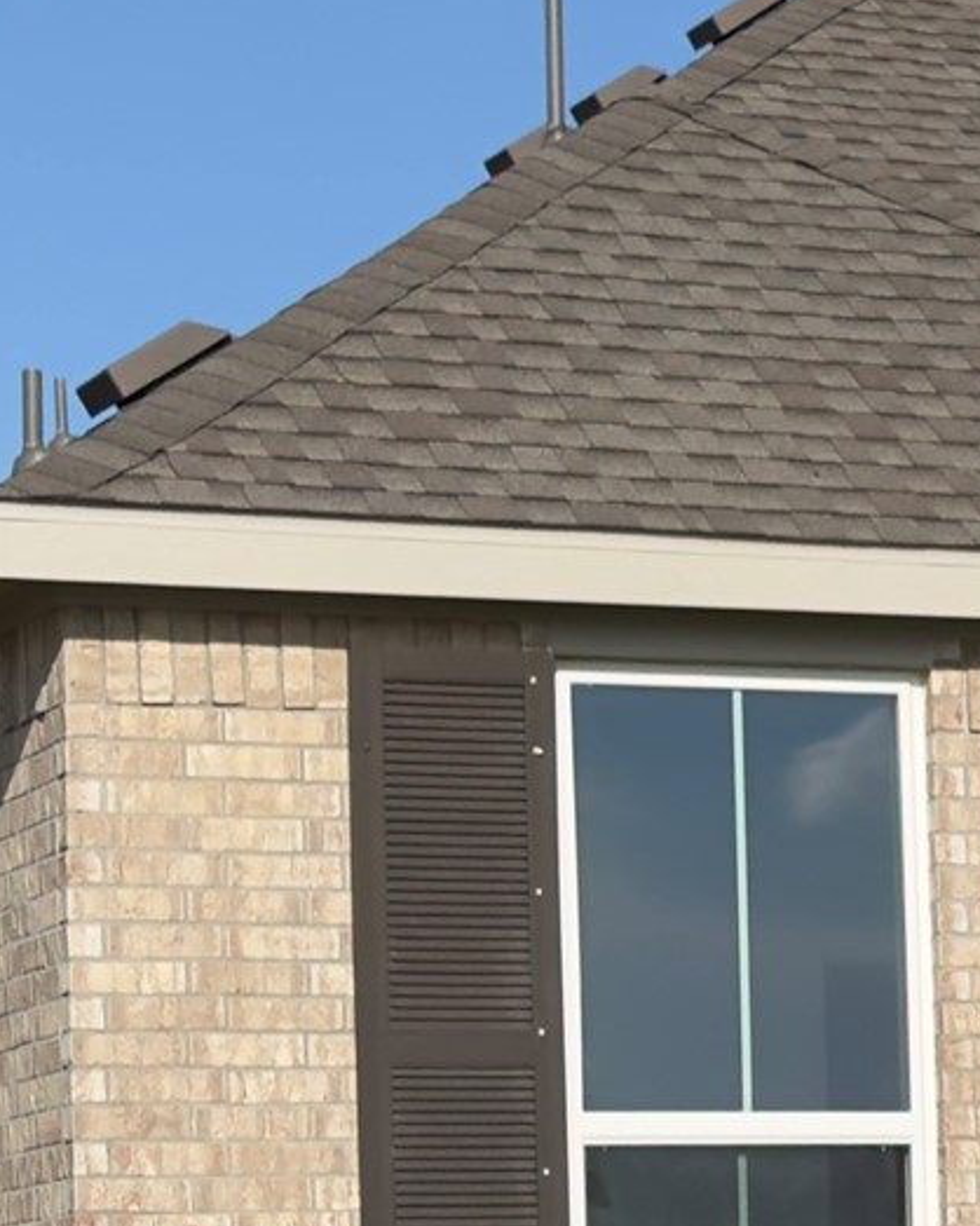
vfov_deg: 11.2
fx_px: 6240
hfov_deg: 8.8
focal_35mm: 172
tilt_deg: +5.4
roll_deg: +2.0
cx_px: 1457
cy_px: 1091
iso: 64
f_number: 1.78
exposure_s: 1/6494
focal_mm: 6.76
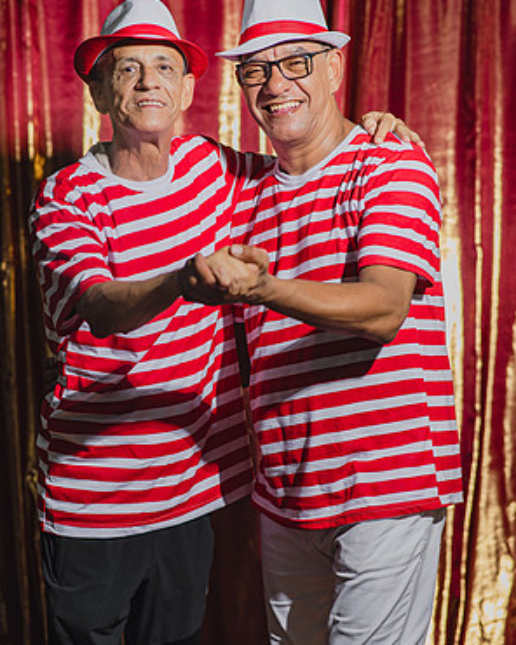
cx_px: 259
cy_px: 300
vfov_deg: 19.8
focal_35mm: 97
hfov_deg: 15.9
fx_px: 1852
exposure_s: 1/200
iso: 125
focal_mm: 85
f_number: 2.5
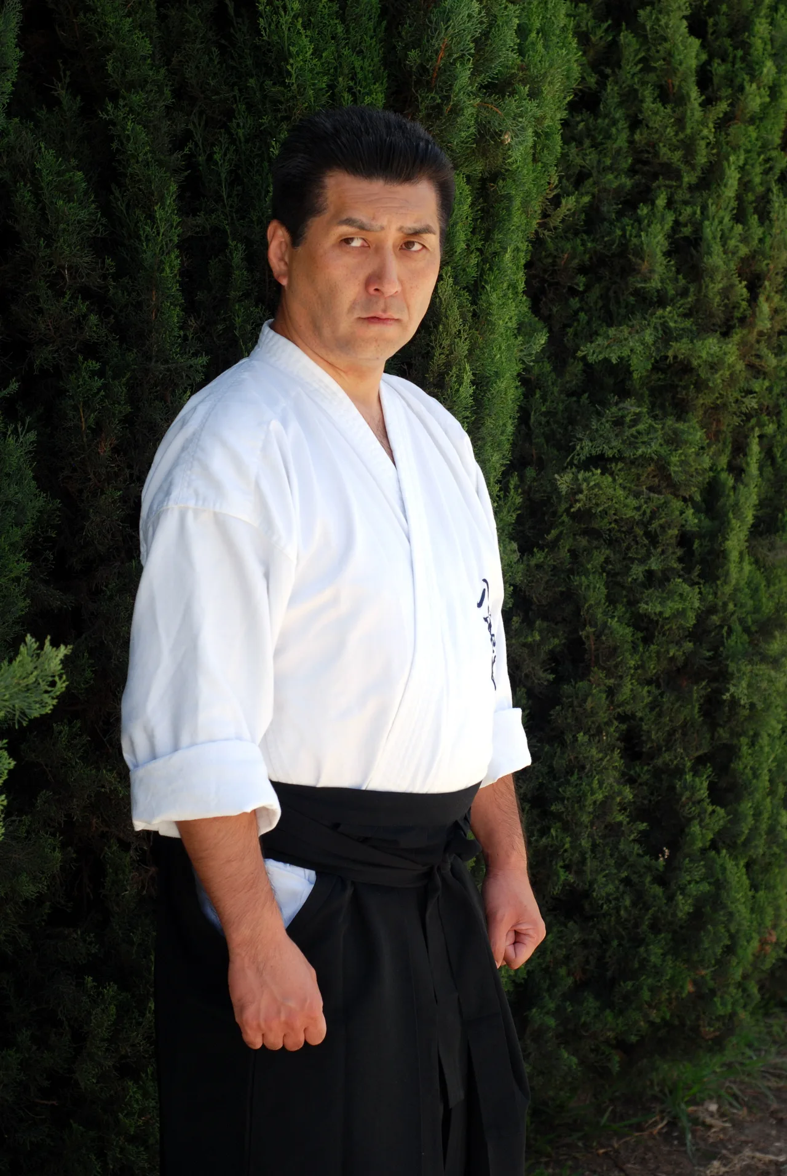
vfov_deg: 27.0
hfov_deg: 18.2
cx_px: 394
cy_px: 588
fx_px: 2452
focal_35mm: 75
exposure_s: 1/320
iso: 250
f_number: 5.6
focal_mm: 50
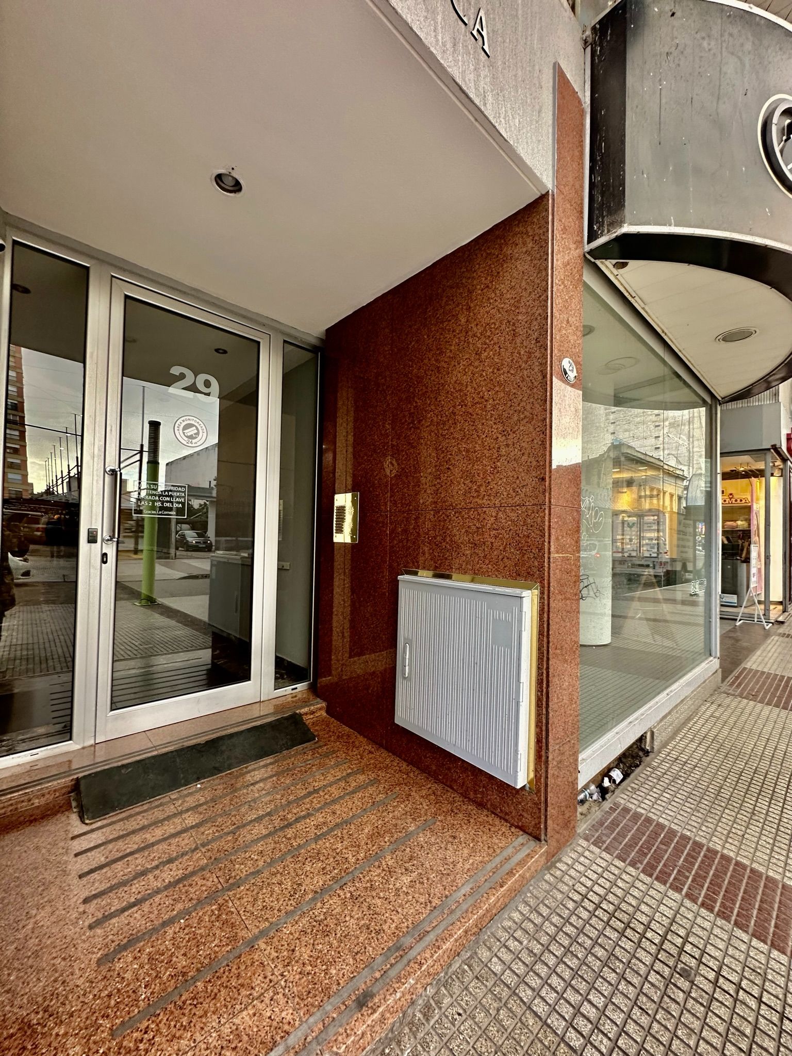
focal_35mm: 14
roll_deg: -1.7
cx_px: 396
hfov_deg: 85.7
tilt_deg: +0.1
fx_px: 427
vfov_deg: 102.1
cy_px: 528
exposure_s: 1/100
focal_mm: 2.22
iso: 160
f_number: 2.2
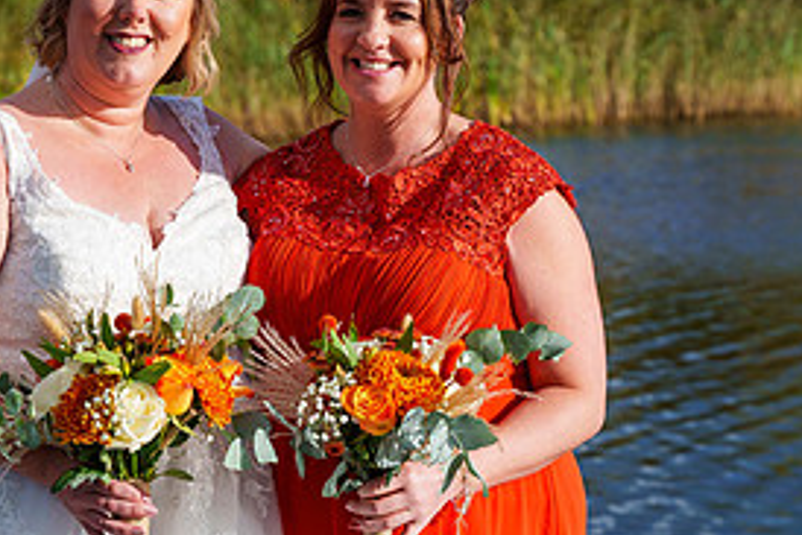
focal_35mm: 139
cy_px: 232
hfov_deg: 14.7
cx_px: 280
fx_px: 3098
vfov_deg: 9.9
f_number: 4.5
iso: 250
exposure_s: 1/2500
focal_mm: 56
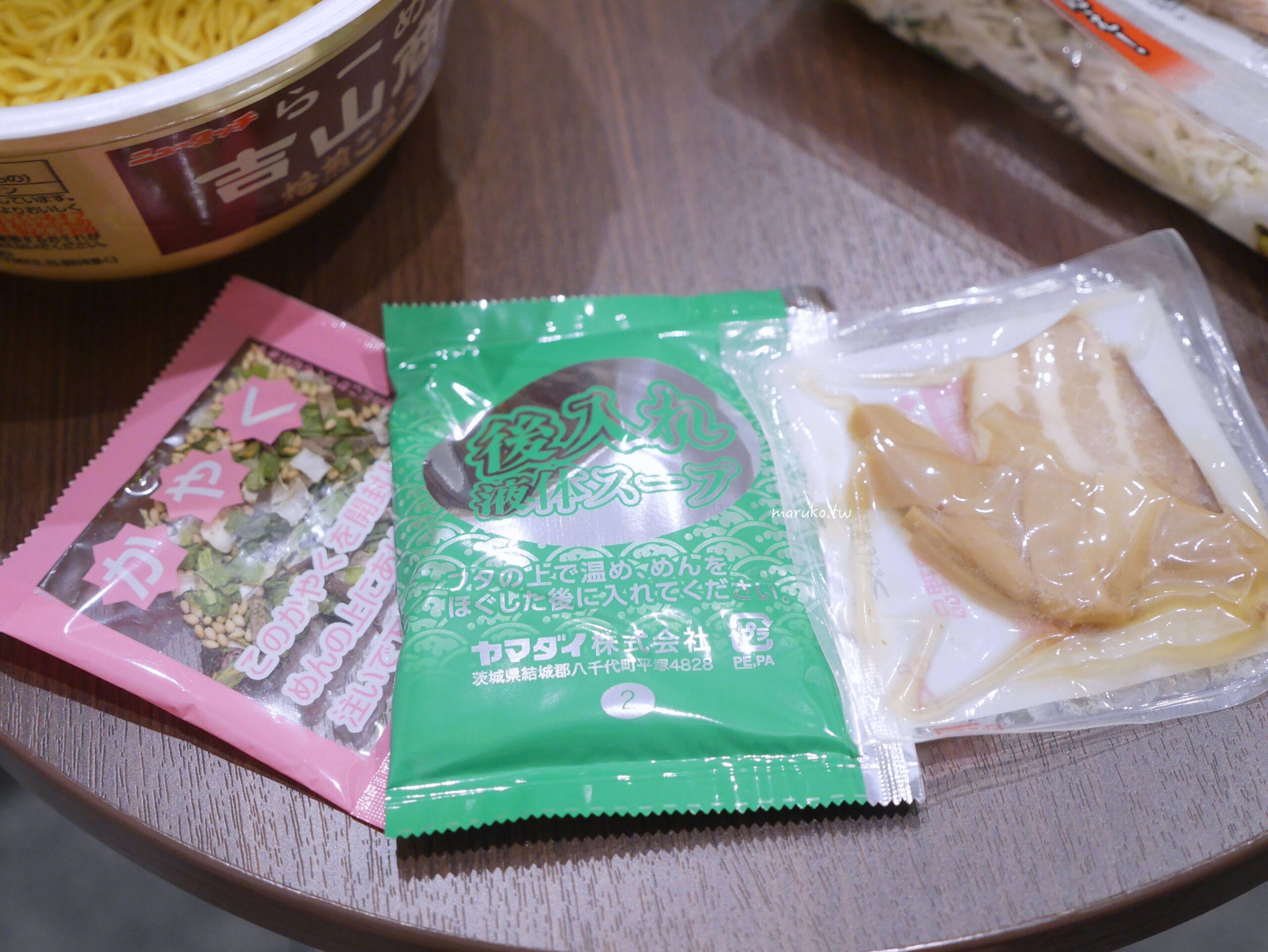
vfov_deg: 29.1
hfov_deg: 38.2
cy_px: 476
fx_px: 1832
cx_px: 634
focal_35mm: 50
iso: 800
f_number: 2.8
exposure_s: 1/60
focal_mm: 25
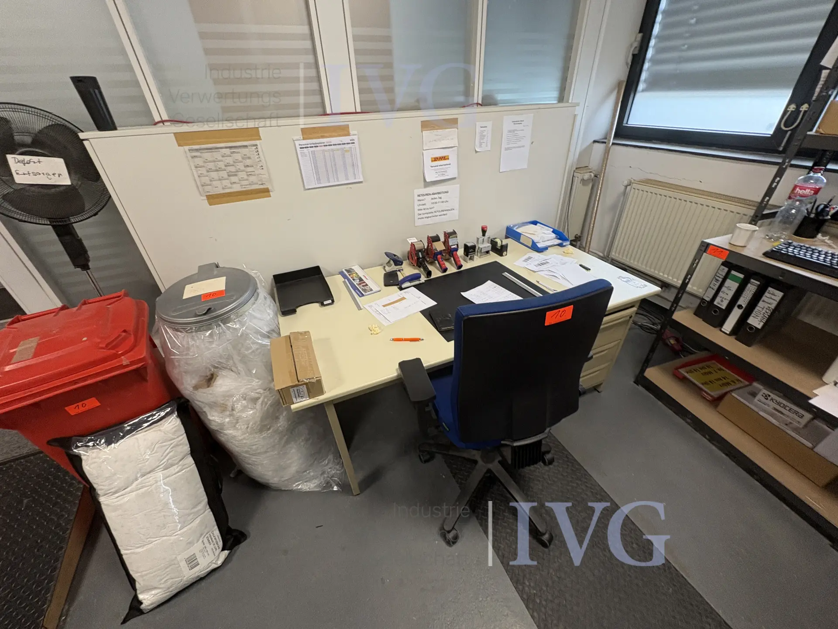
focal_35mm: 14
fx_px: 339
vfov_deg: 85.7
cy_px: 314
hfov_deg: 102.1
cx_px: 419
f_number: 2.2
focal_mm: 2.22
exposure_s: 1/50
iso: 160
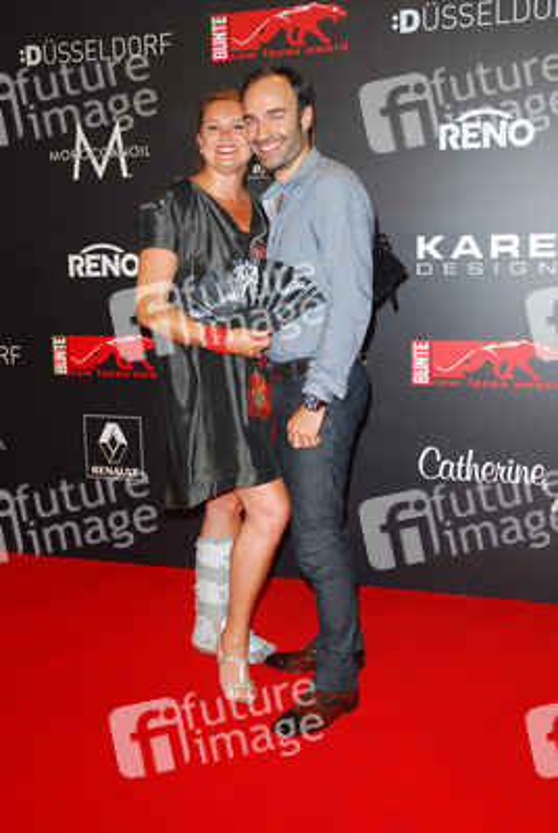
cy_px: 416
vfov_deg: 44.9
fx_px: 1008
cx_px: 279
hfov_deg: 30.9
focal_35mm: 44
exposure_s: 1/60
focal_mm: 29
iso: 200
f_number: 5
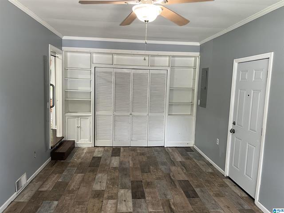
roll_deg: -2.1
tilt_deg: -7.1
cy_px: 106
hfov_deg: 67.3
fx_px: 213
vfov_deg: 53.1
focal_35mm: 26
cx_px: 142
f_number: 1.5
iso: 100
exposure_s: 1/60
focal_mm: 5.7
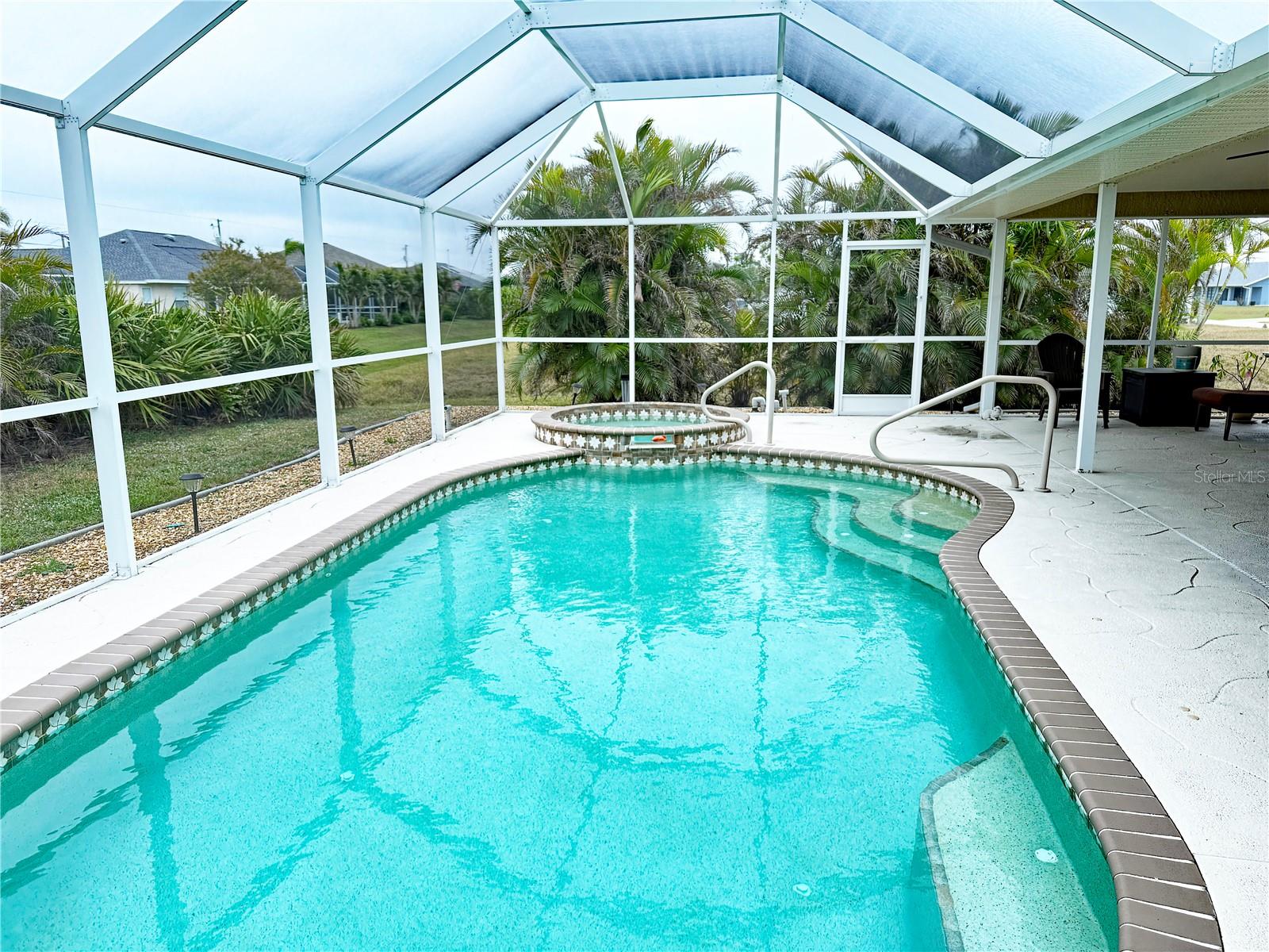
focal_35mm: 24
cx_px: 634
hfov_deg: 71.6
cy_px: 476
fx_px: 880
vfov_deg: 56.8
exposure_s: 1/124
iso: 80
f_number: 1.78
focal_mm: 6.76
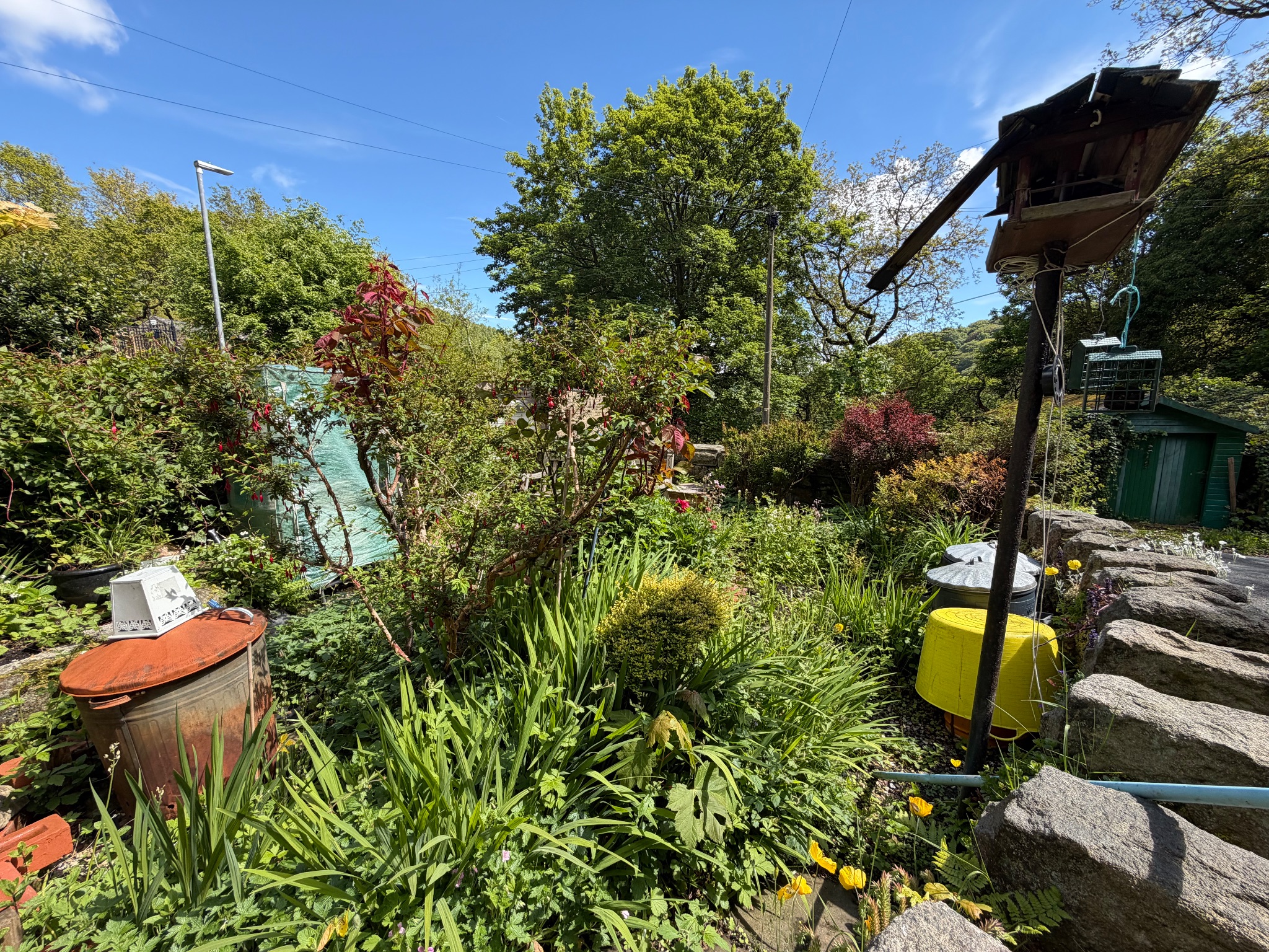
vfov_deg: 85.7
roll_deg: +1.6
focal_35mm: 14
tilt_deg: -8.9
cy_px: 476
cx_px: 634
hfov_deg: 102.1
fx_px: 513
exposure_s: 1/559
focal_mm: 2.22
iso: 40
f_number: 2.2
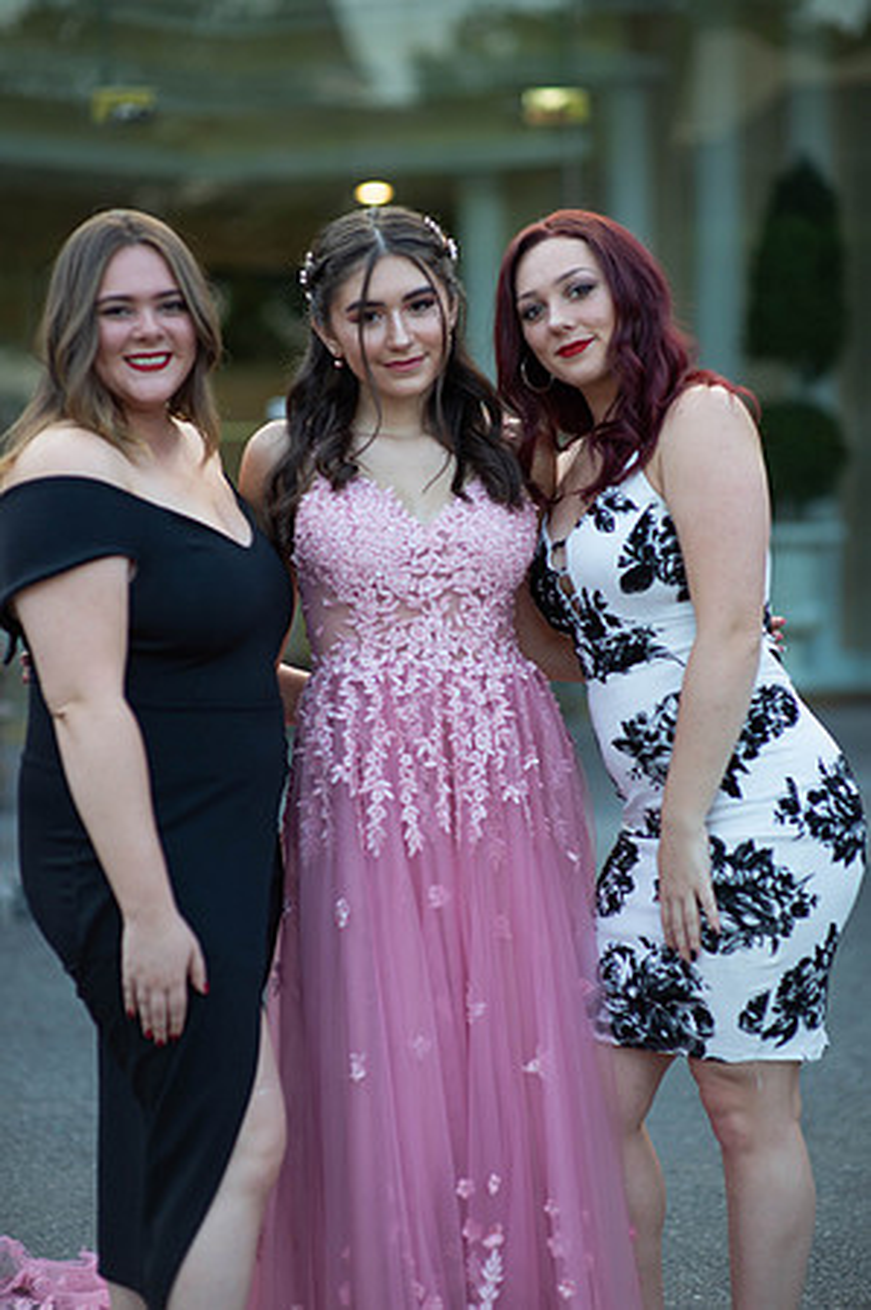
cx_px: 436
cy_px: 655
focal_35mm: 85
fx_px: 3092
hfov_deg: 16.0
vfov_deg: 23.9
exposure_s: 1/800
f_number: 2
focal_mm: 85
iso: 250
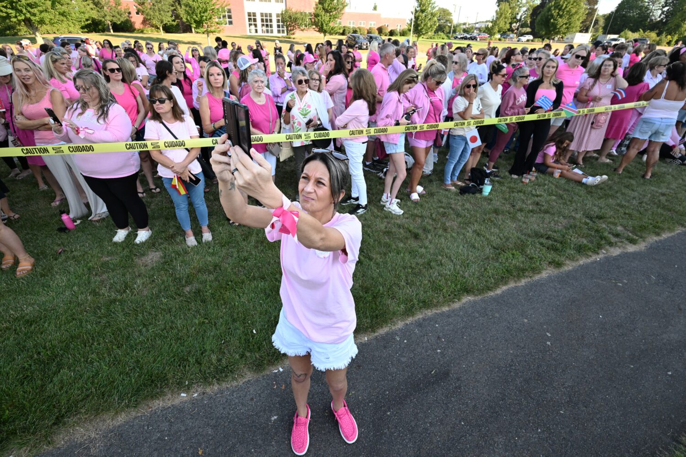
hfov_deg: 93.3
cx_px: 343
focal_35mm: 17
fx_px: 324
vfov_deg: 70.4
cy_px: 228
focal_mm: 17
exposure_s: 1/250
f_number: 10
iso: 1600
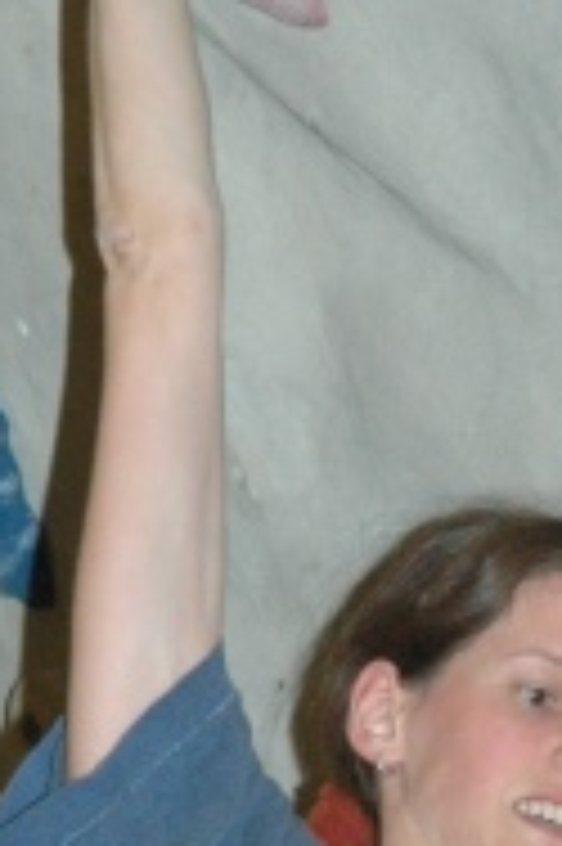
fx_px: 10462
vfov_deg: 4.6
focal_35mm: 446
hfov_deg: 3.1
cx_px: 492
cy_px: 1246
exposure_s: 1/60
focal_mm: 70
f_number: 6.3
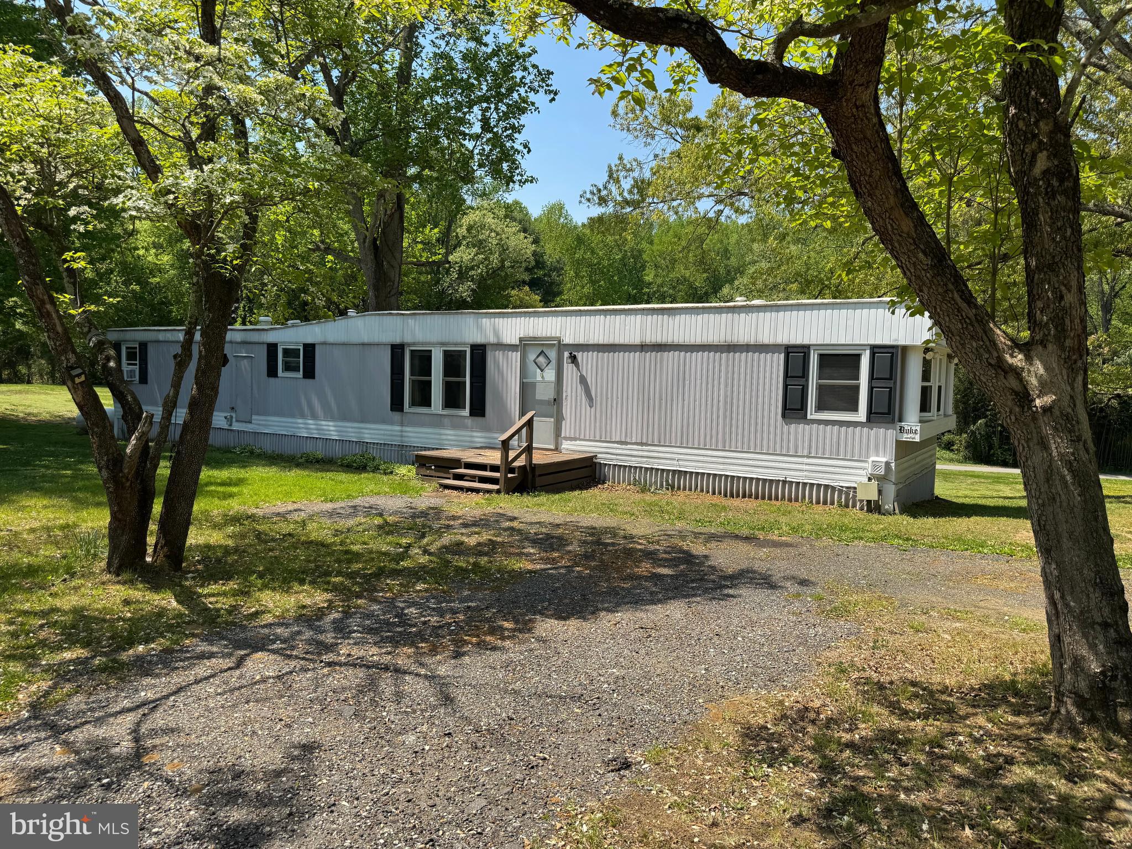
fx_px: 785
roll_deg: -1.5
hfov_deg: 71.6
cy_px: 424
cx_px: 566
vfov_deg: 56.8
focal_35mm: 24
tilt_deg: -4.1
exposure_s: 1/2959
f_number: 1.78
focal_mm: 6.76
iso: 80
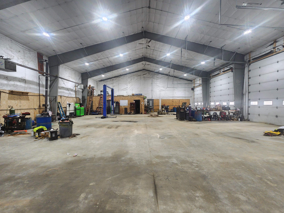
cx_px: 142
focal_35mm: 13
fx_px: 107
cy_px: 106
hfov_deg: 106.2
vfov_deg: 89.9
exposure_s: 1/60
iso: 200
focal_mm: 2.2
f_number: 2.2
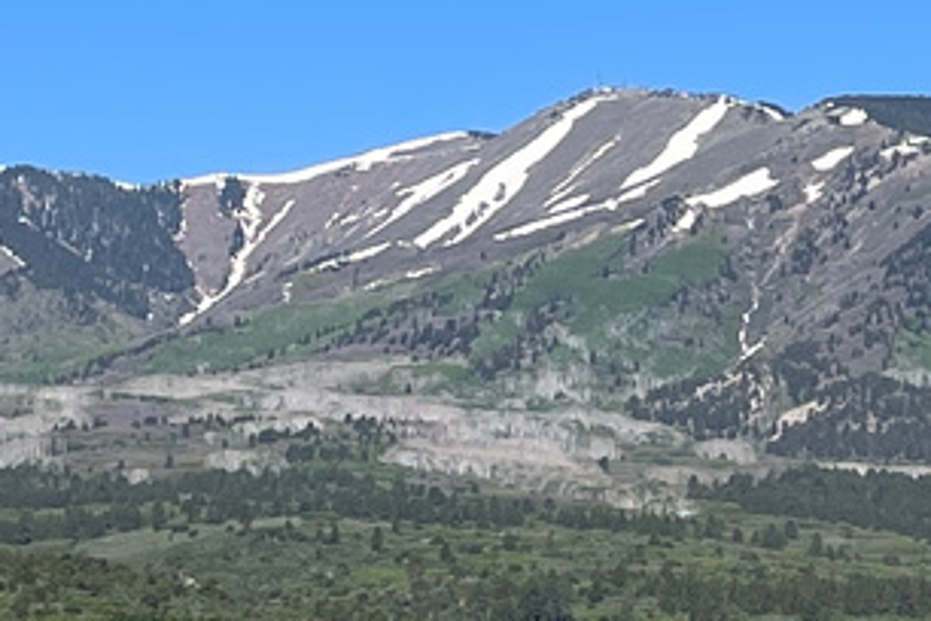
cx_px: 402
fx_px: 4680
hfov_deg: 11.4
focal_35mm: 181
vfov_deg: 7.6
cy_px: 128
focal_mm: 5.1
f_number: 1.6
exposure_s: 1/3663
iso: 32
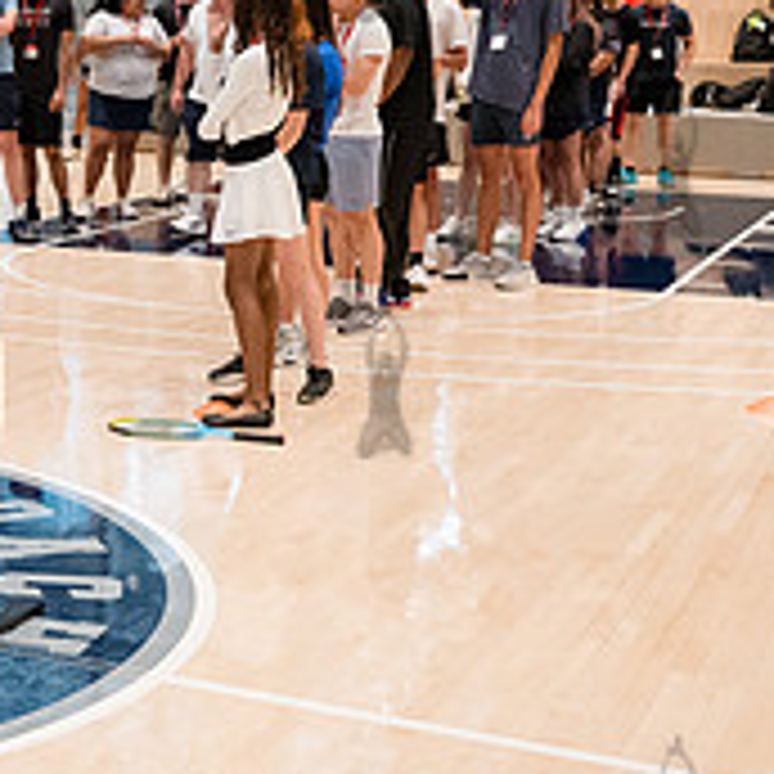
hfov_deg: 19.5
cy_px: 160
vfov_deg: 20.7
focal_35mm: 83
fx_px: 2100
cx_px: -198
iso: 5000
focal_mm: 29
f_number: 4
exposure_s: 1/320
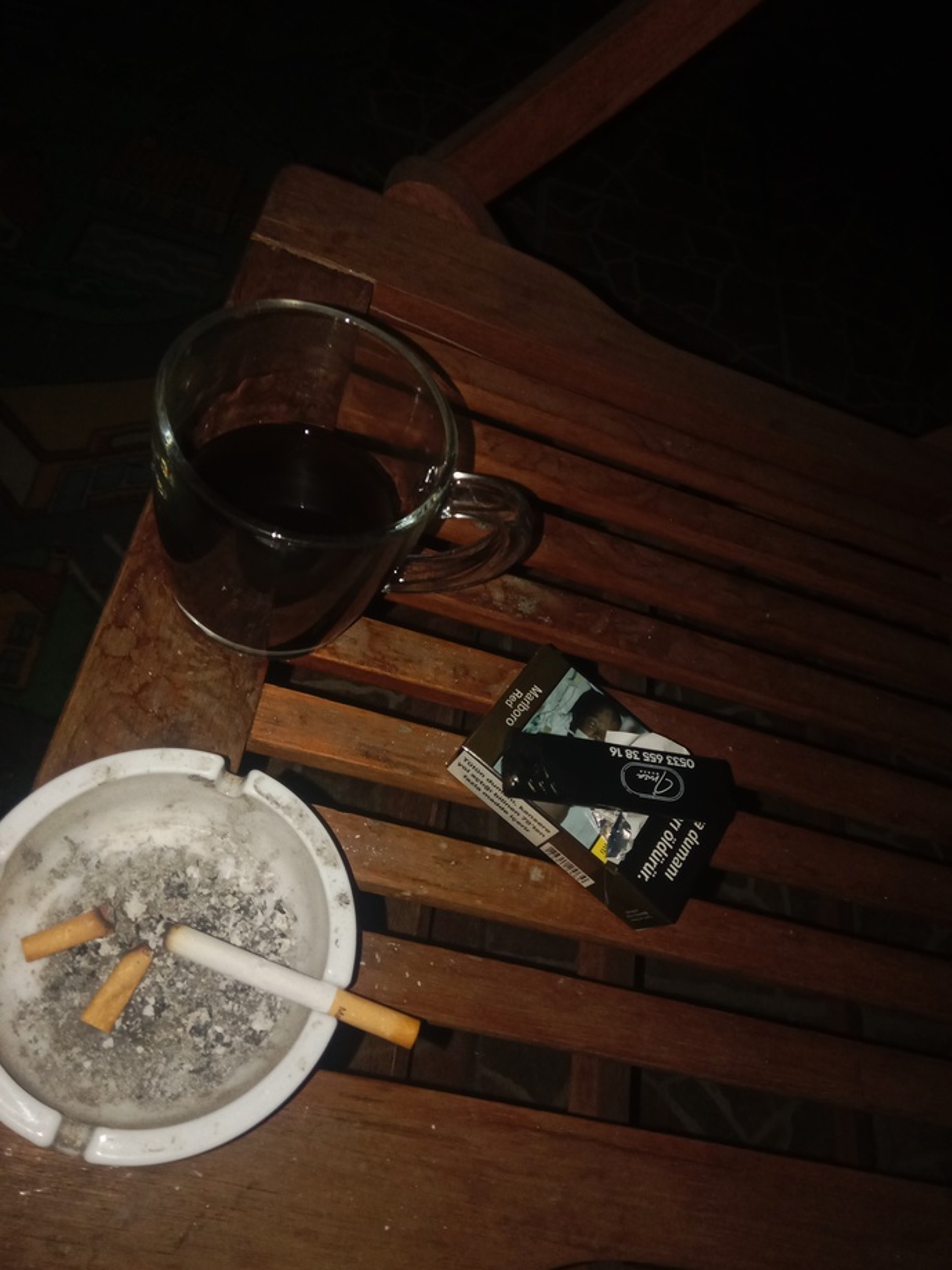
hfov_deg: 54.9
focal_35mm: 25
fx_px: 917
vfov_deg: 69.4
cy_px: 635
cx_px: 476
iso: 322
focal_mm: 3.4
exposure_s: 1/33.3
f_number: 2.2
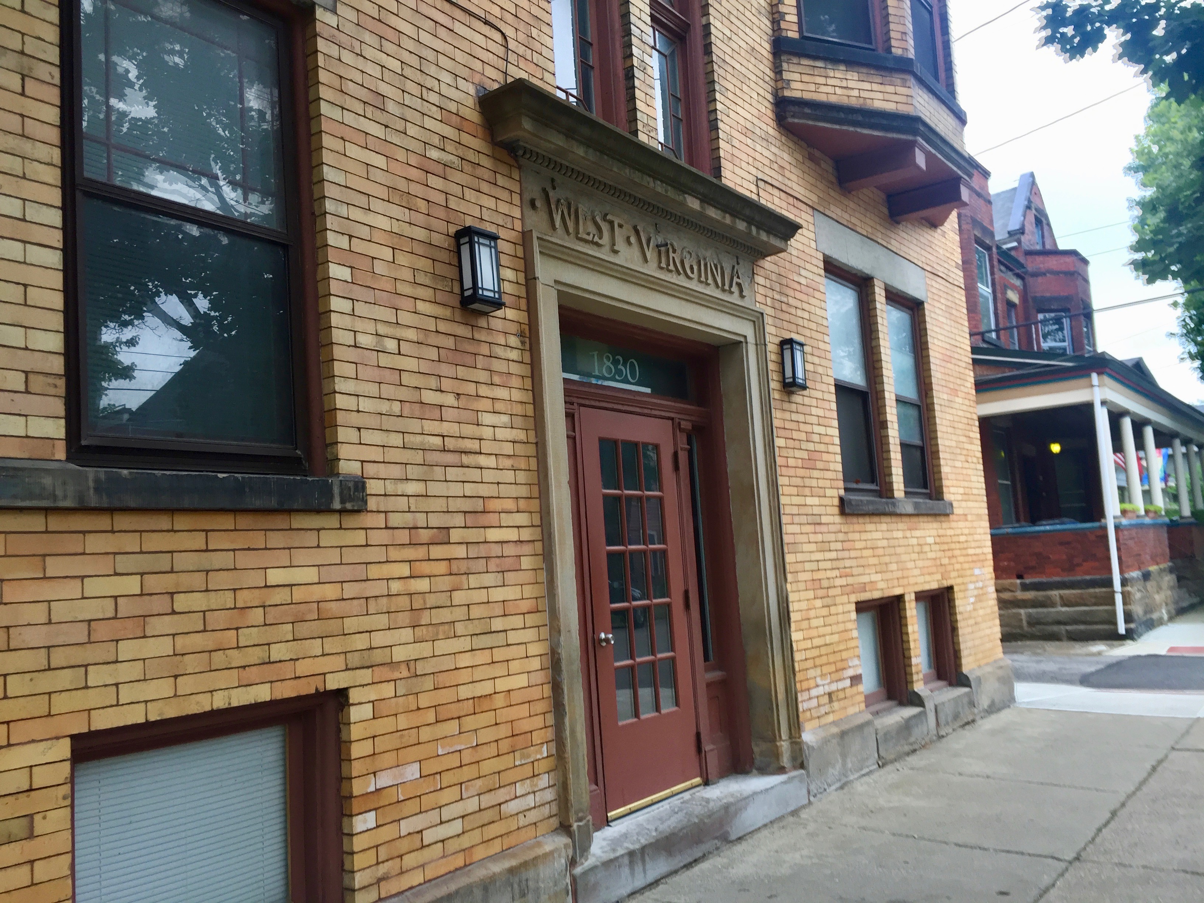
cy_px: 452
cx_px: 602
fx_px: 1009
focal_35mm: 29
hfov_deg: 61.7
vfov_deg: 48.2
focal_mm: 4.15
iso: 50
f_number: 2.2
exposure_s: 1/120
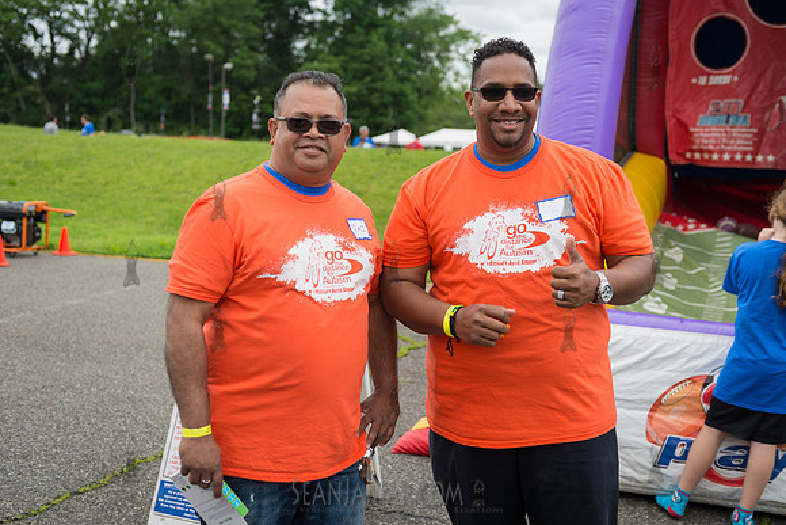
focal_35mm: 48
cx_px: 393
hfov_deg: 41.1
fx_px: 1048
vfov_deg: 28.1
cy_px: 262
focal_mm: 48
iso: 200
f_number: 3.5
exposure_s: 1/800
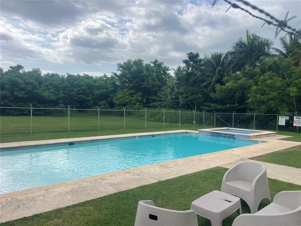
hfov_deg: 67.3
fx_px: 226
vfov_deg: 53.1
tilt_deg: -0.9
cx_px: 150
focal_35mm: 26
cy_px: 113
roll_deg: -2.2
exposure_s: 1/5051
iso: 32
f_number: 1.6
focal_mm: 4.2
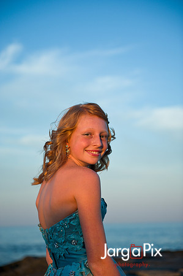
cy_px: 138
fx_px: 535
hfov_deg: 19.4
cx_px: 92
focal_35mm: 70
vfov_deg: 28.9
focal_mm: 70
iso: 200
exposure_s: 1/800
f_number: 3.2
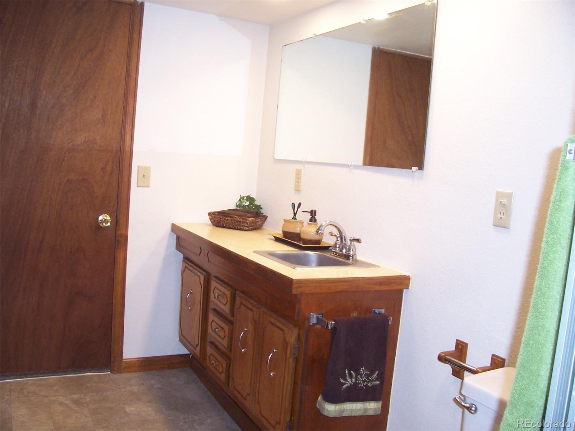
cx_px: 288
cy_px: 216
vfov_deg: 41.8
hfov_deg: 54.0
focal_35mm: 34
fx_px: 565
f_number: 2.7
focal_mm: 5.6
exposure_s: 1/60
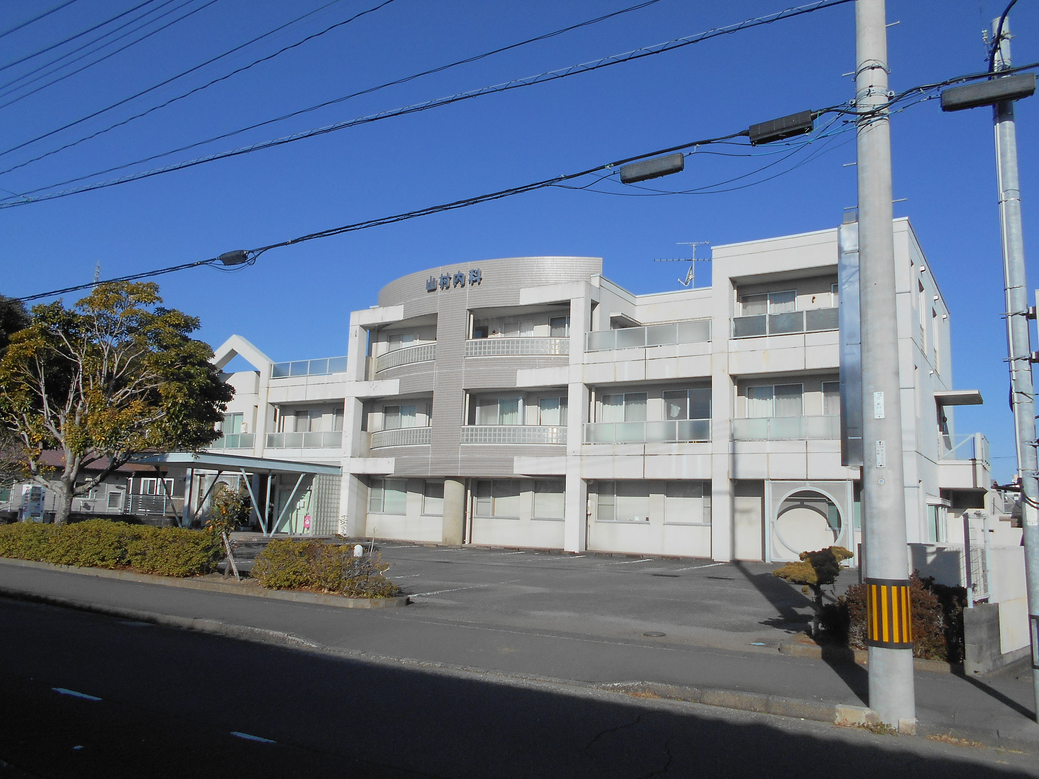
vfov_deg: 53.1
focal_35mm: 26
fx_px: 780
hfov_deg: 67.3
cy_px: 390
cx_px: 520
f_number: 3.2
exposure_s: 1/1600
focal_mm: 4.6
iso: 80
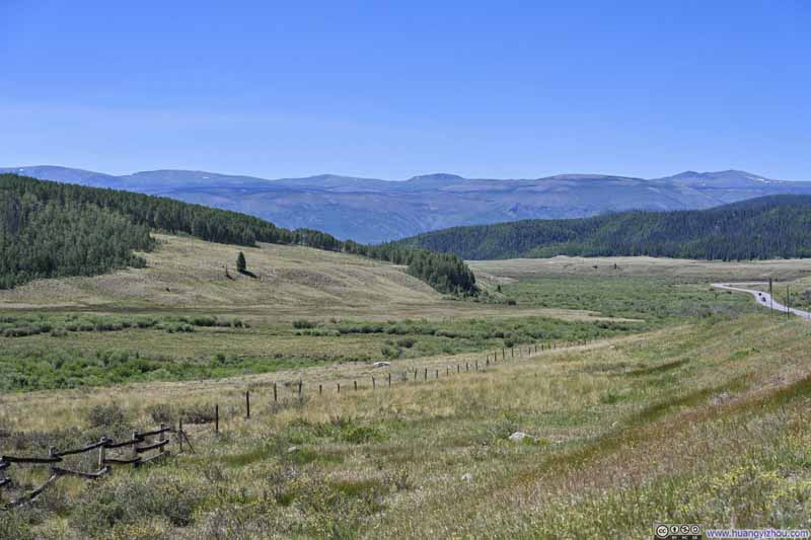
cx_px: 406
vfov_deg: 19.2
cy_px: 270
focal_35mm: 71
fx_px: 1599
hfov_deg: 28.5
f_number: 8
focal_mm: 71
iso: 64
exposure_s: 1/320
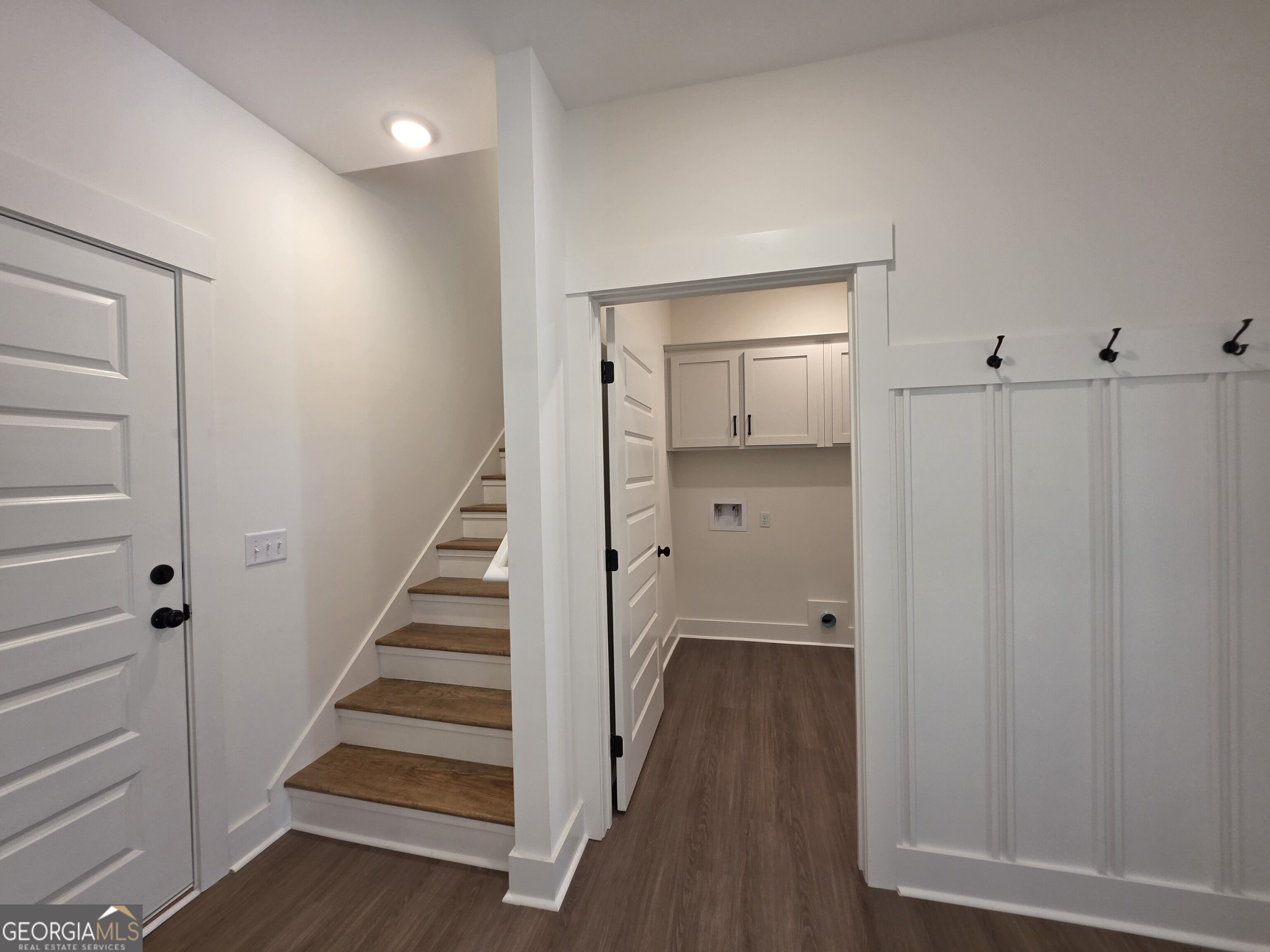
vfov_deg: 89.9
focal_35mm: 13
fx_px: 477
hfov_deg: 106.2
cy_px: 476
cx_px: 635
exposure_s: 1/120
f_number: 1.9
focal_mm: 2.2
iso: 100
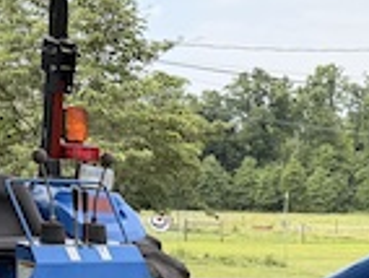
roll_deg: -1.1
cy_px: 403
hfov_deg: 14.1
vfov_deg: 10.7
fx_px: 1442
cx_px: 463
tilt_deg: -7.5
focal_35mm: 135
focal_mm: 6.76
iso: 100
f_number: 1.78
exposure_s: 1/2000
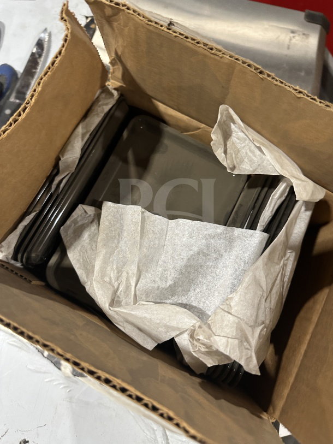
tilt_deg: -78.5
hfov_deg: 56.8
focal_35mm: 24
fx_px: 308
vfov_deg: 71.6
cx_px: 166
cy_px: 222
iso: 250
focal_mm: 6.86
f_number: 1.78
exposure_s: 1/73
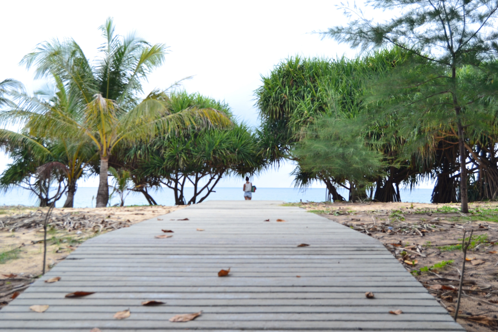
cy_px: 166
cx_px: 249
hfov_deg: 42.3
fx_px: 643
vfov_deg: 28.9
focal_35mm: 46
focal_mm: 31
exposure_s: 1/125
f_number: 5.6
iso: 200
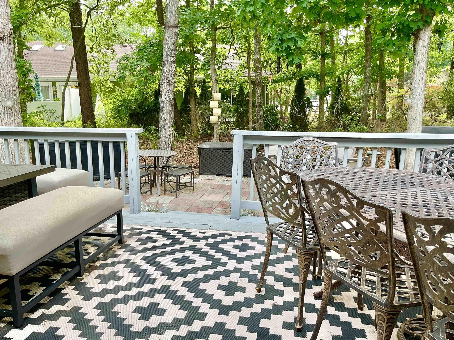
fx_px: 380
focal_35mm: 29
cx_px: 227
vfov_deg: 48.2
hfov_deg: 61.7
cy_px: 170
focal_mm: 3
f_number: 1.8
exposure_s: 1/120
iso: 25
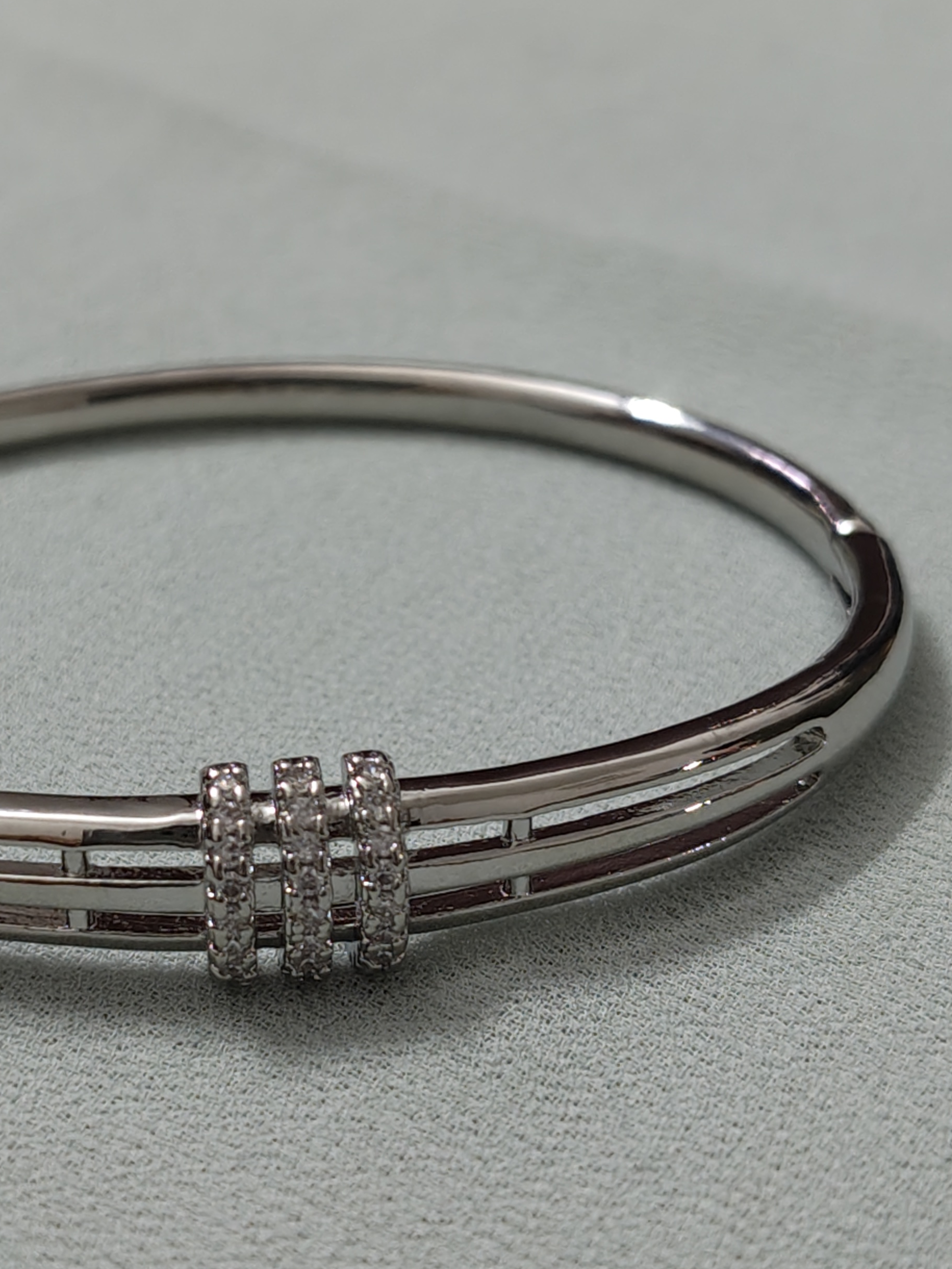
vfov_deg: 23.3
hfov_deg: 17.5
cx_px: 276
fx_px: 3080
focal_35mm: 84
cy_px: 626
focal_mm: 5.56
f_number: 2
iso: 951
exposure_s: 1/33.3
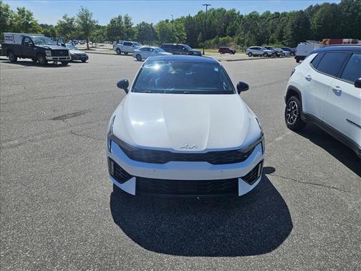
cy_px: 136
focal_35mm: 23
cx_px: 180
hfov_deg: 73.9
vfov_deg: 58.9
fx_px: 240
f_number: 1.8
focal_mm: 5.4
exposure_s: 1/3333
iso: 25
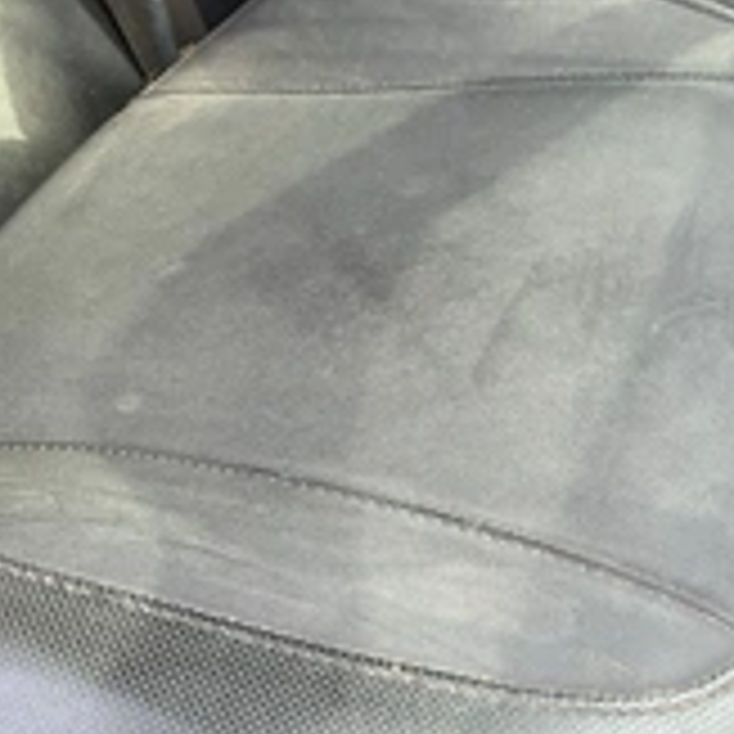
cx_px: 495
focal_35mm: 63
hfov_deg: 27.1
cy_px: 405
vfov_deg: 27.3
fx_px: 1511
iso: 20
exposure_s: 1/122
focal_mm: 3
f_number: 1.8
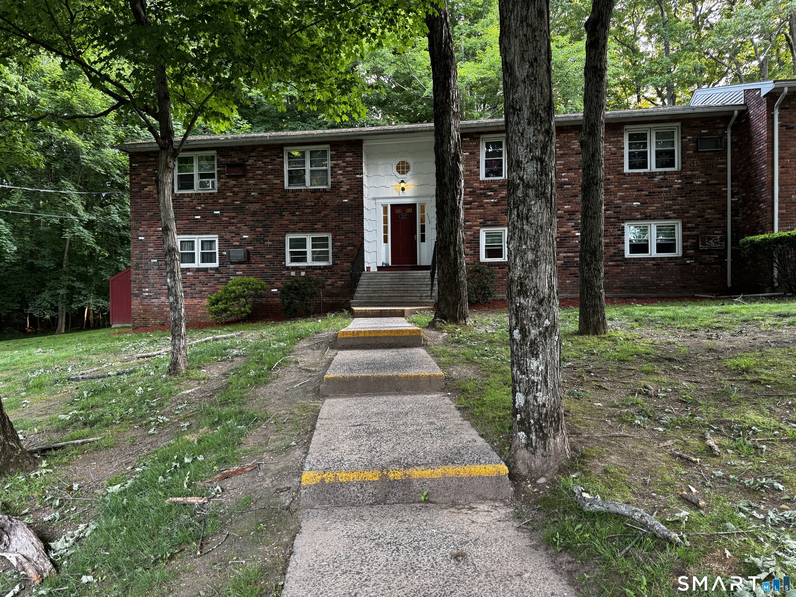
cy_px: 298
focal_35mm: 24
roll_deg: +0.4
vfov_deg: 56.8
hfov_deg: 71.6
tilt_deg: -1.0
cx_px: 398
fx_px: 552
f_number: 1.78
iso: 200
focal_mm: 6.76
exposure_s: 1/63
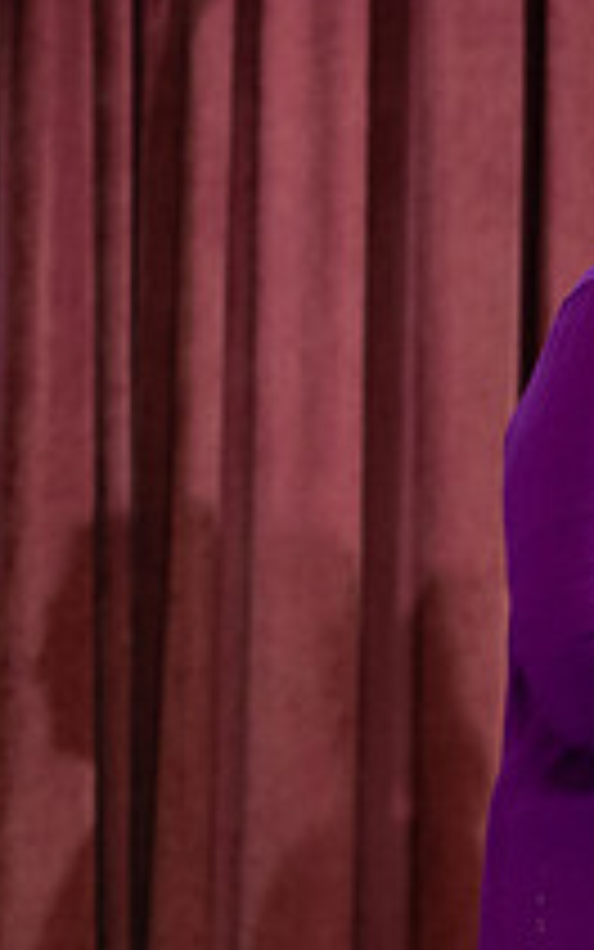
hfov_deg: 6.1
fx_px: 5436
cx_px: 1030
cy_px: 421
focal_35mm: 210
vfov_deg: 10.0
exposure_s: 1/200
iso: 1600
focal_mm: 75
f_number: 4.5
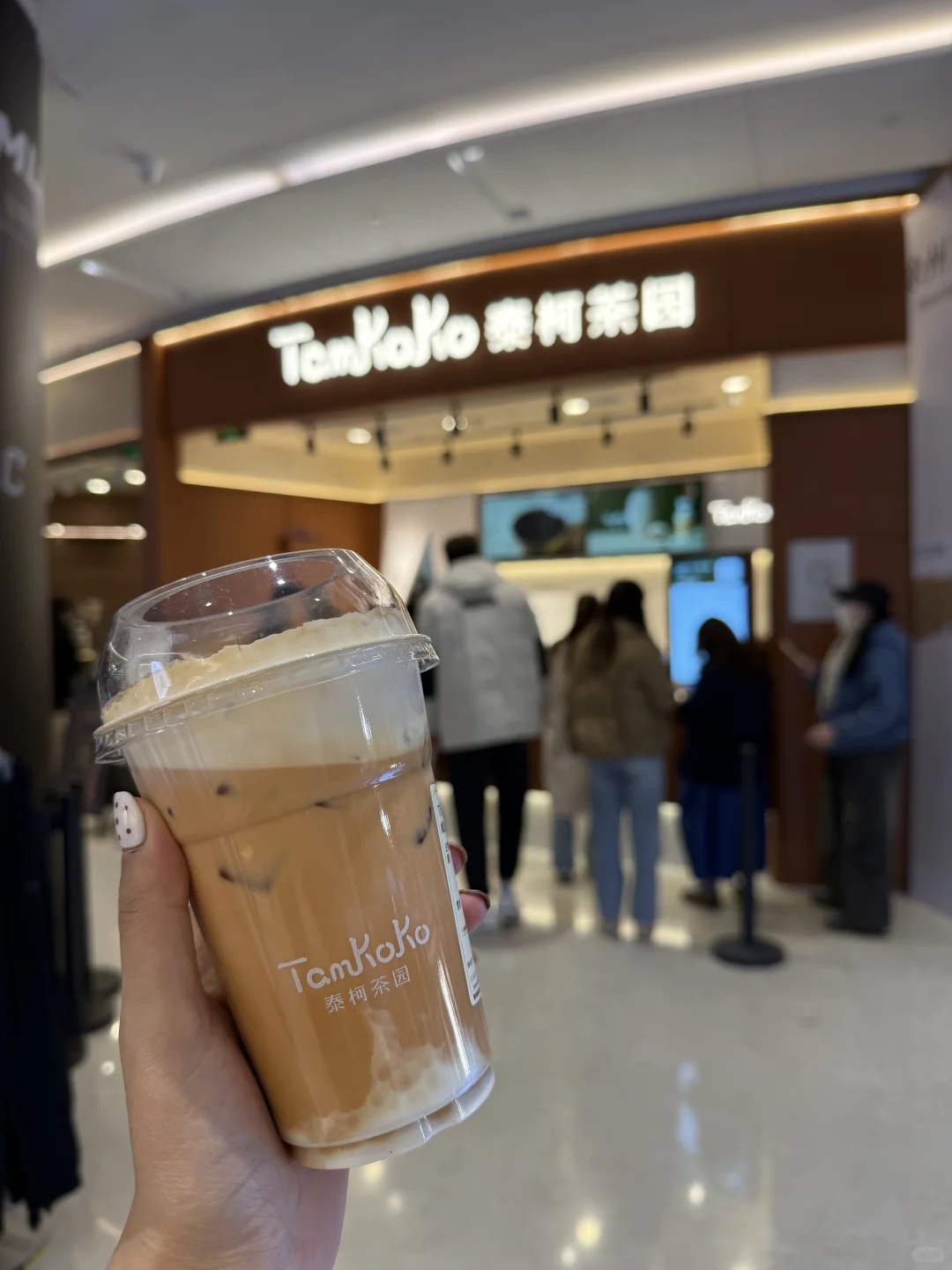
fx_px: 880
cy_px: 635
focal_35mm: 24
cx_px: 476
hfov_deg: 56.8
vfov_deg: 71.6
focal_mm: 6.76
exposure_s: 1/100
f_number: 1.78
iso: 64
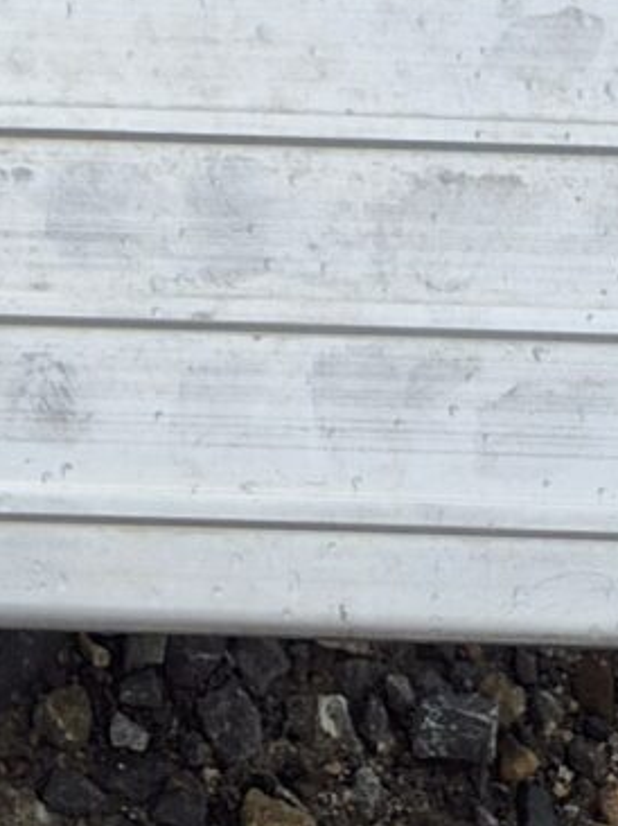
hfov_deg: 8.7
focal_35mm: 161
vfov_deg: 9.9
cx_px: -656
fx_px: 3837
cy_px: -1462
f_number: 1.8
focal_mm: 5.4
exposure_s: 1/1864
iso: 25
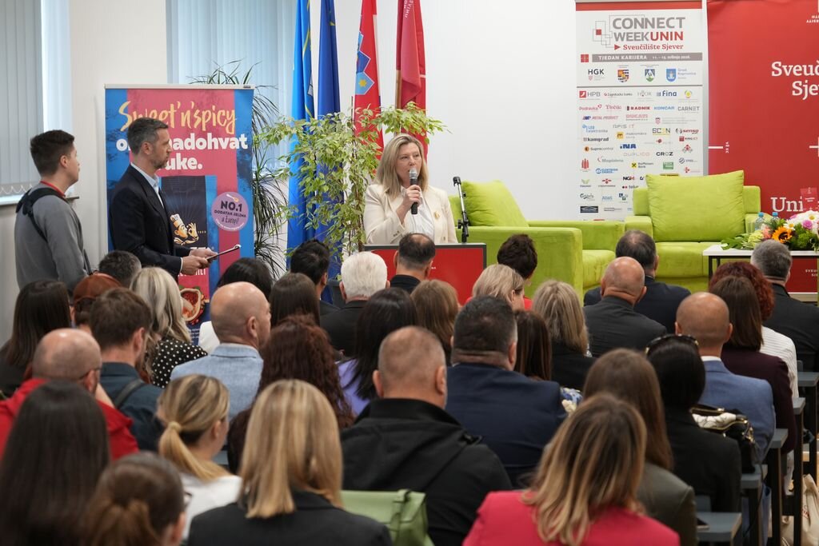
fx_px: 2184
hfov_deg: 21.2
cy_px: 273
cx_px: 410
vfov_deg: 14.3
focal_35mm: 96
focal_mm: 96
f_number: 5.6
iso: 2000
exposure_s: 1/100
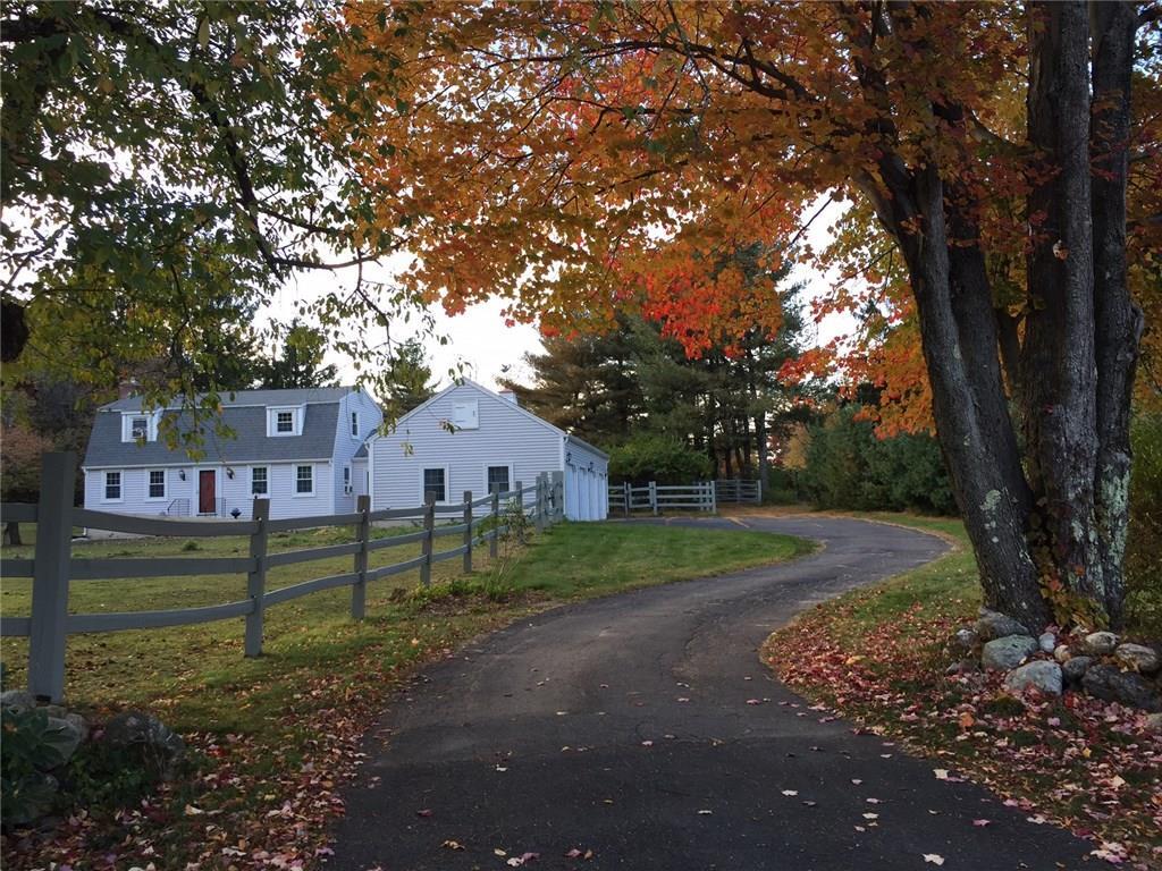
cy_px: 436
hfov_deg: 61.7
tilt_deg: +4.7
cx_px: 581
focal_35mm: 29
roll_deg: +1.4
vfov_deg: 48.2
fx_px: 973
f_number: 2.2
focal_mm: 4.15
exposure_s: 1/130
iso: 32
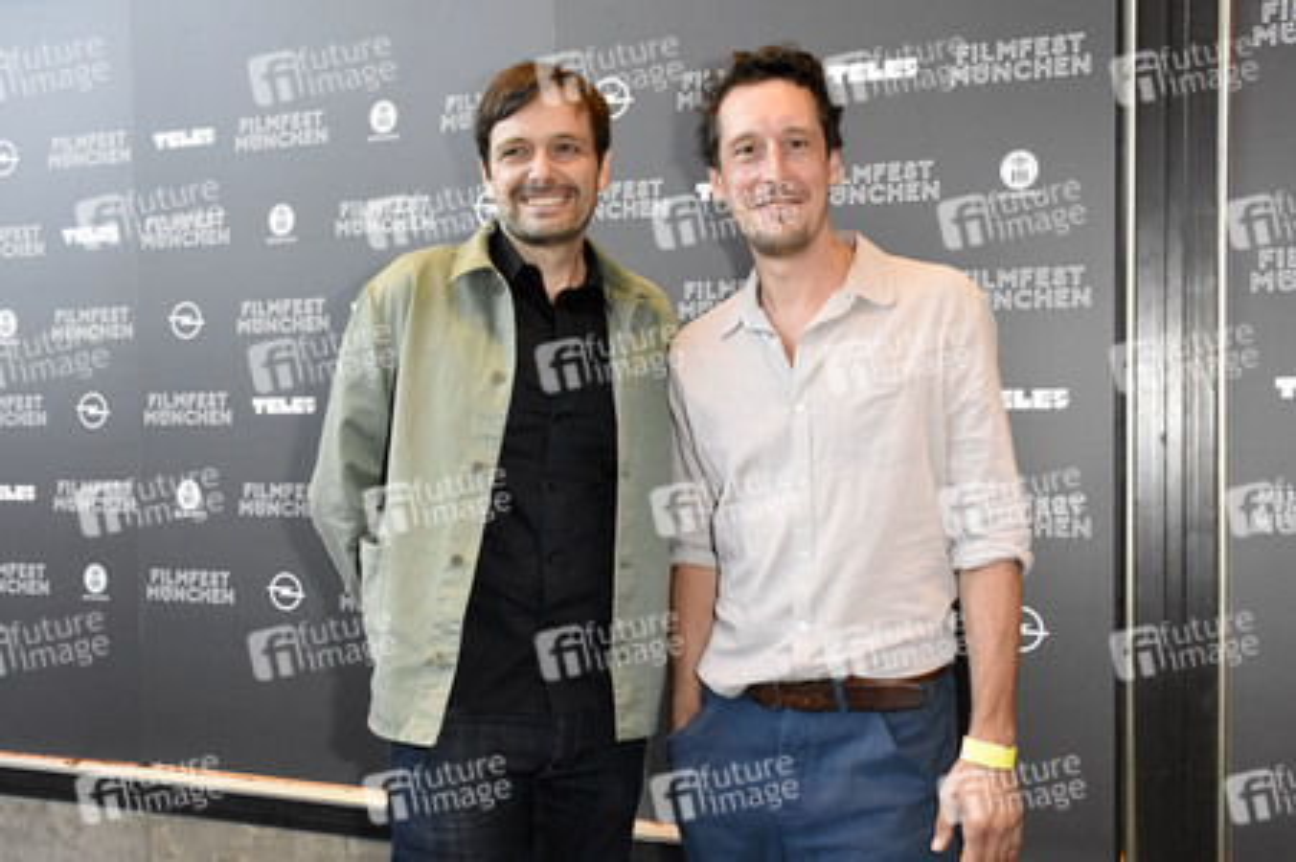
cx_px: 648
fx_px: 1241
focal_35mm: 34
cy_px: 431
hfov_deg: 55.1
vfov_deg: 38.3
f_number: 6.3
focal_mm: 23
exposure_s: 1/60
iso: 3200
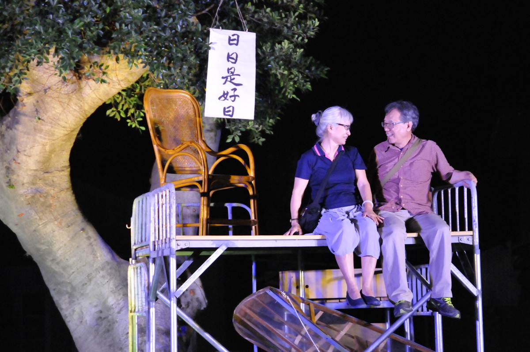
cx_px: 265
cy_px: 176
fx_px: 2095
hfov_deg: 14.4
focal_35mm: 142
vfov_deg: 9.6
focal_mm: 95
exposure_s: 1/160
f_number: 6.3
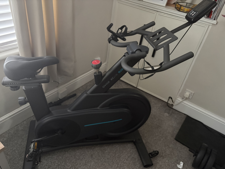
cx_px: 112
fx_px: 169
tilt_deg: -35.3
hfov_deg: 67.3
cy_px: 84
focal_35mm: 26
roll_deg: -8.5
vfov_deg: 53.1
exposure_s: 1/40
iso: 500
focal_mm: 5.96
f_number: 1.6
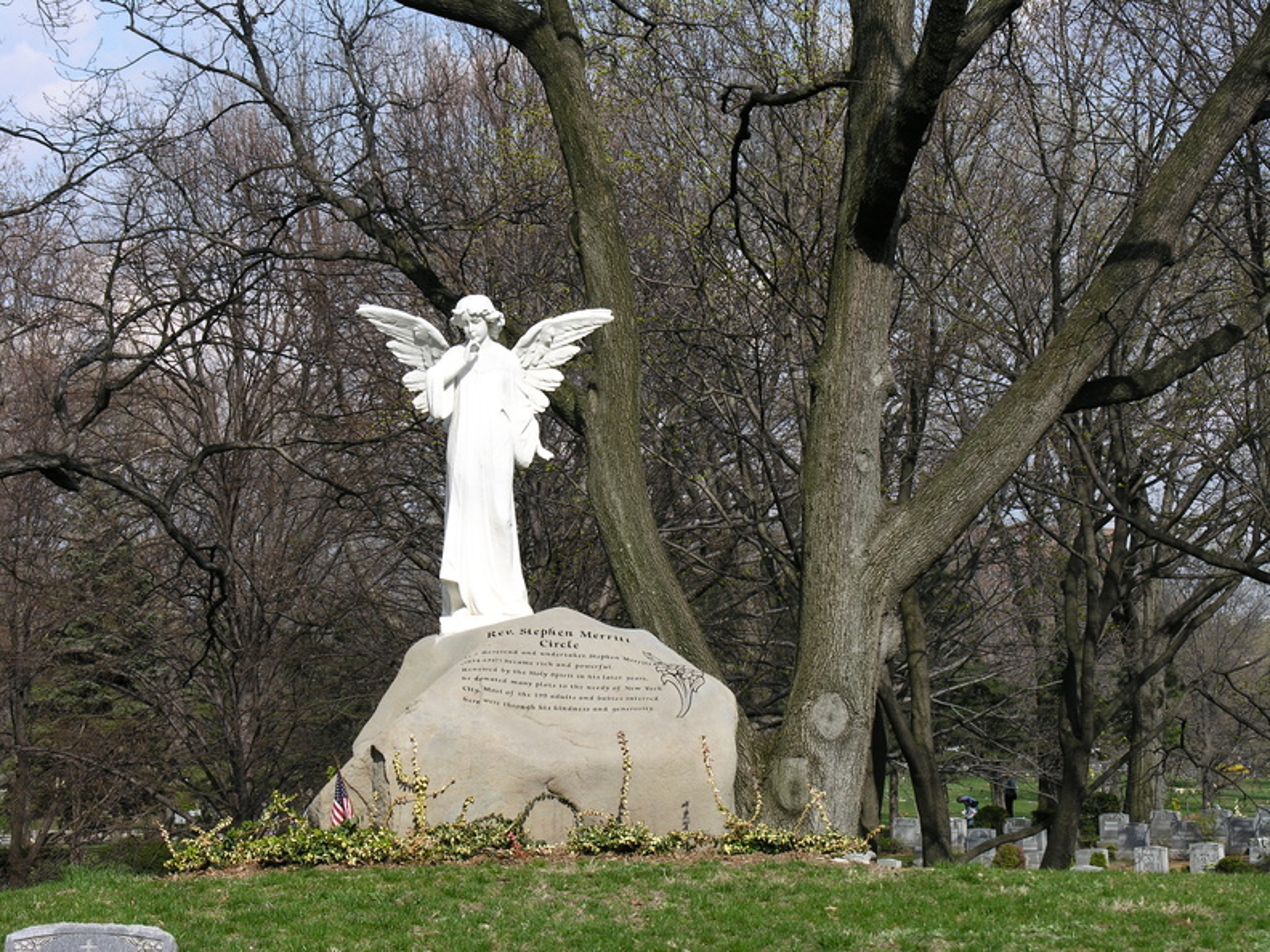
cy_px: 476
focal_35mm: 104
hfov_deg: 18.9
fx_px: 3816
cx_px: 635
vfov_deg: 14.2
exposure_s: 1/302
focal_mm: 26.5
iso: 50
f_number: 5.2
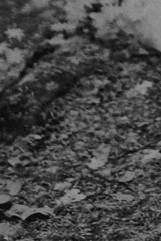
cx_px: 343
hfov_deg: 5.1
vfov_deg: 7.4
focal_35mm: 263
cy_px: -324
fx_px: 1763
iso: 640
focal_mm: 35
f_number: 1.4
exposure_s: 1/320
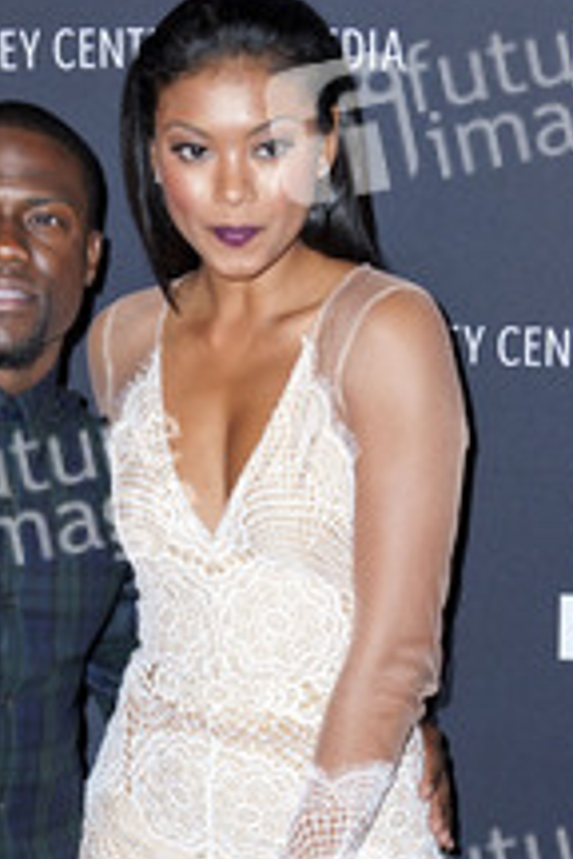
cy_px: 708
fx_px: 2125
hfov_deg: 15.3
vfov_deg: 22.5
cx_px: 109
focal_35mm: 89
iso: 400
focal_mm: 48
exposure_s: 1/320
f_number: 4.5
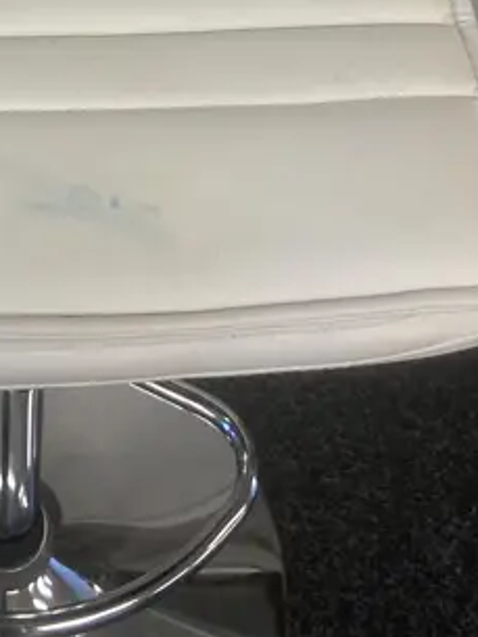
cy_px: -353
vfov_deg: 18.2
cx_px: -4
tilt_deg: -39.9
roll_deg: -3.3
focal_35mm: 94
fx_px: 1729
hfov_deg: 15.4
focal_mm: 3.99
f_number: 1.8
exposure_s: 1/50
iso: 50
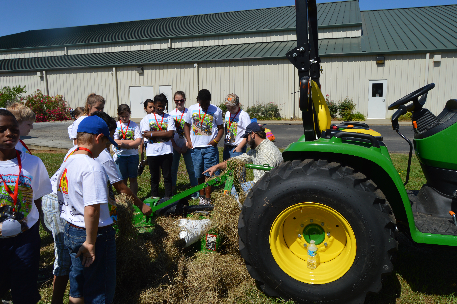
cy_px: 152
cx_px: 228
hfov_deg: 67.4
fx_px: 342
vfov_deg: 47.8
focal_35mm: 27
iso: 100
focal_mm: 18
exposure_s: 1/320
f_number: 9
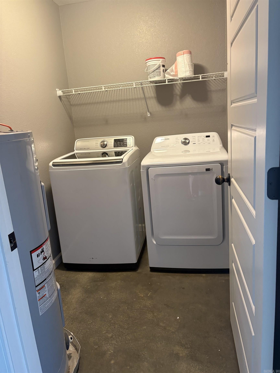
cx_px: 140
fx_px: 280
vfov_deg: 67.3
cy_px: 186
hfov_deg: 53.1
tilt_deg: -13.7
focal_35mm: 26
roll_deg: +4.9
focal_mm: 5.96
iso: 250
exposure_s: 1/60
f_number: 1.6
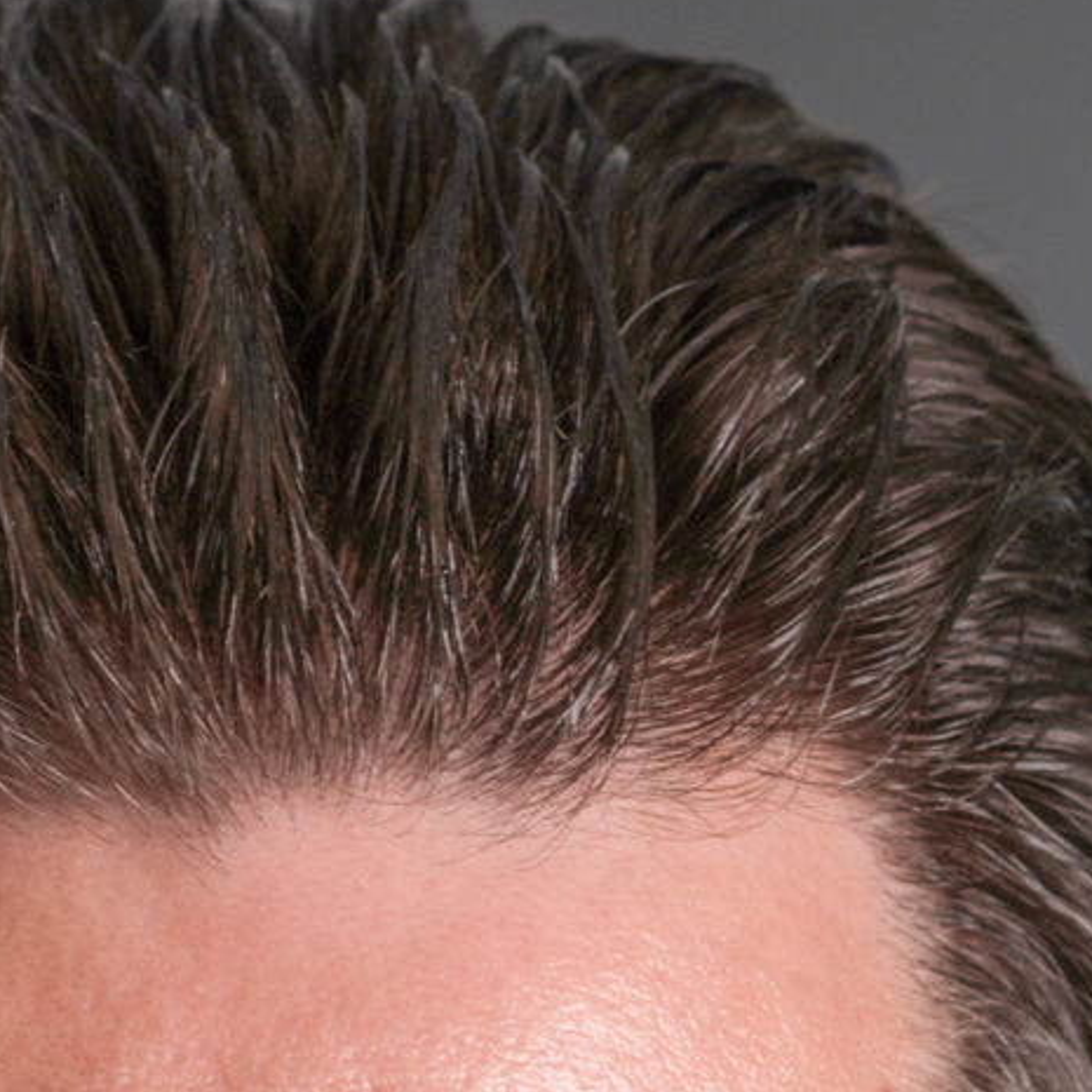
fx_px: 14205
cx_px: 234
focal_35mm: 398
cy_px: 2203
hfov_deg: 4.4
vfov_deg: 4.3
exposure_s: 1/100
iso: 200
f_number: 6.3
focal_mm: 85
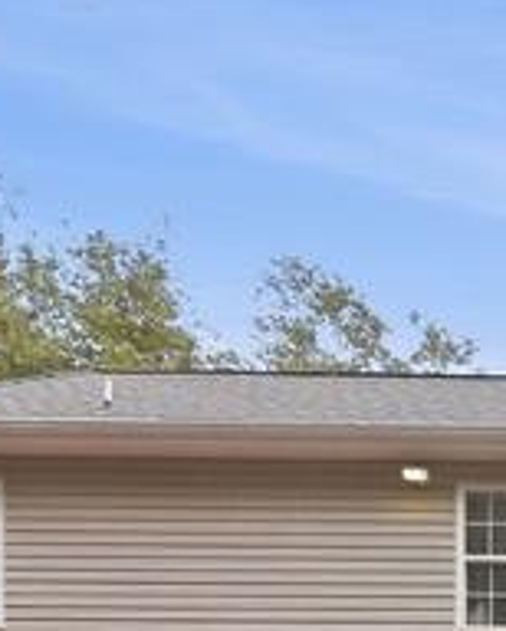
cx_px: 848
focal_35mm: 80
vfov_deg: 20.3
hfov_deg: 16.7
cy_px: 955
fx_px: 1495
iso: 2500
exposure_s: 1/1000
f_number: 8
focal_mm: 16
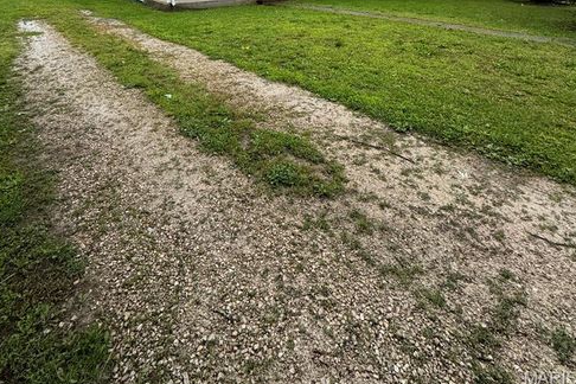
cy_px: -4
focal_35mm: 20
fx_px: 320
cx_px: 287
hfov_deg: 84.0
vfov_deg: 49.8
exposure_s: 1/529
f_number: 2.2
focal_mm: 2.22
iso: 40
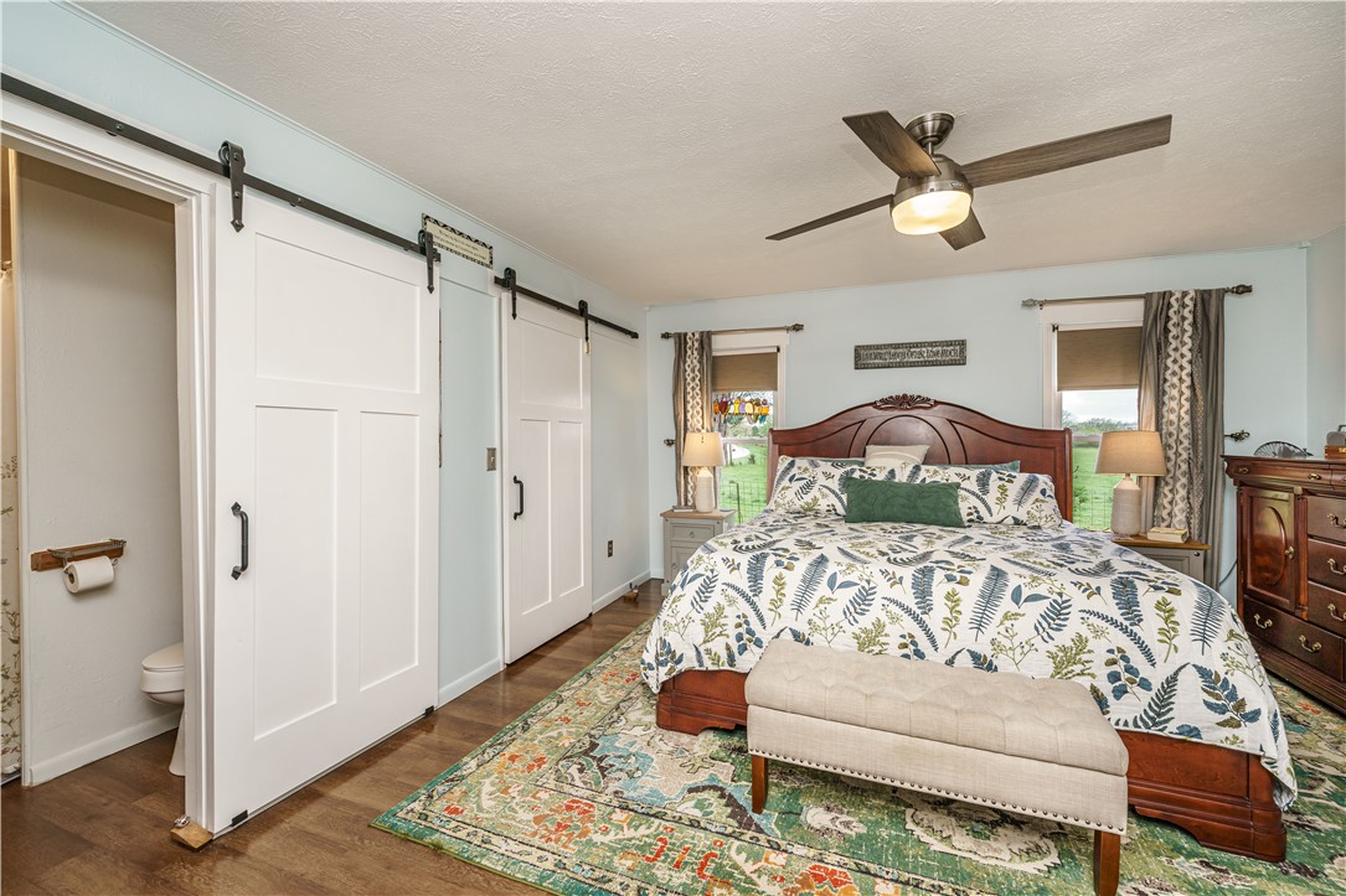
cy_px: 448
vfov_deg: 81.2
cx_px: 673
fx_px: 523
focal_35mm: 14
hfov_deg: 104.3
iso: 200
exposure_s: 1/100
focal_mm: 14
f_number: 7.1
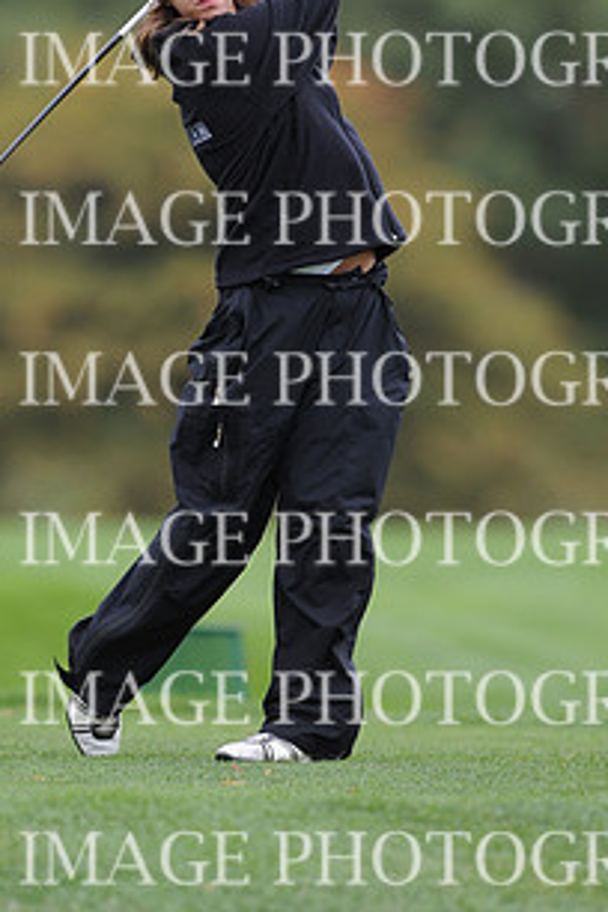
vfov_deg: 2.7
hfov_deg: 1.8
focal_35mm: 758
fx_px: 19201
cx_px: 253
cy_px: 137
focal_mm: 400
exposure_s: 1/2000
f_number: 4
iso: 800
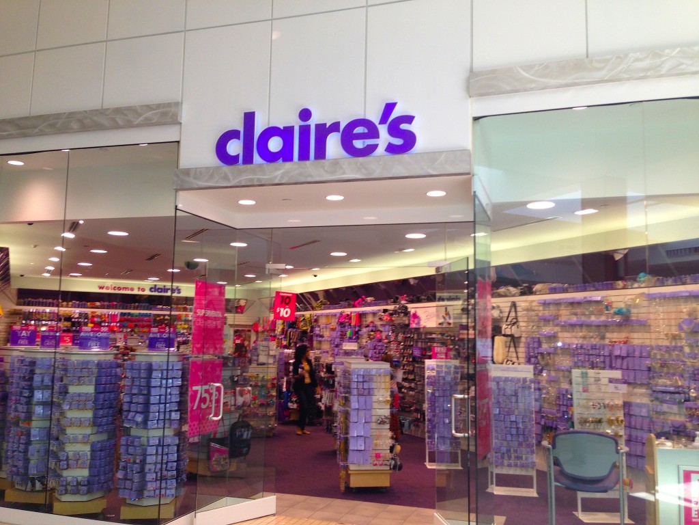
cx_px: 350
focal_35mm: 33
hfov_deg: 55.4
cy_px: 262
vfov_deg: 42.9
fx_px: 666
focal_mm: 4.13
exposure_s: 1/40
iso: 50
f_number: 2.4
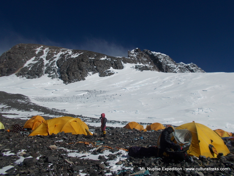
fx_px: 203
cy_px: 88
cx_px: 117
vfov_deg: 46.8
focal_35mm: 30
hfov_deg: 60.0
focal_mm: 5.3
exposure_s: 1/640
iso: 80
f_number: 8.6
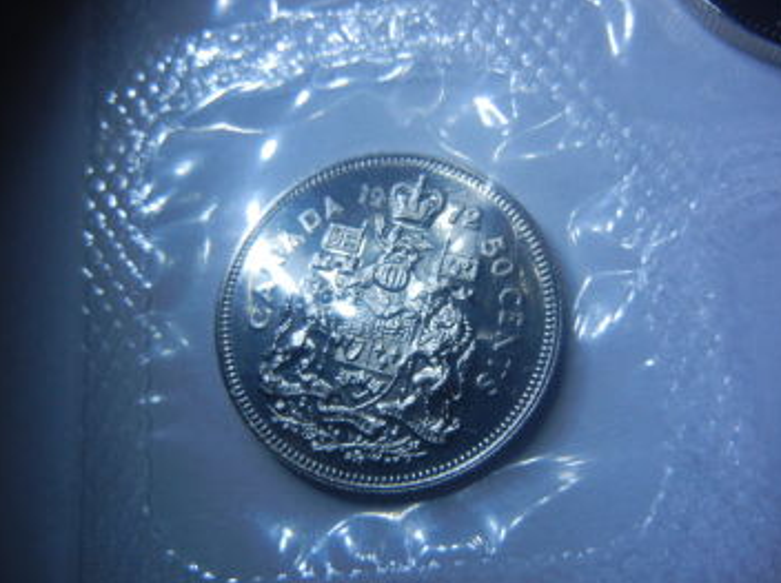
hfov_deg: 56.9
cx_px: 409
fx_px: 721
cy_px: 309
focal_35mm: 32
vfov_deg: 44.0
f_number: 3.5
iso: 160
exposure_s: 1/515
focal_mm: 5.4
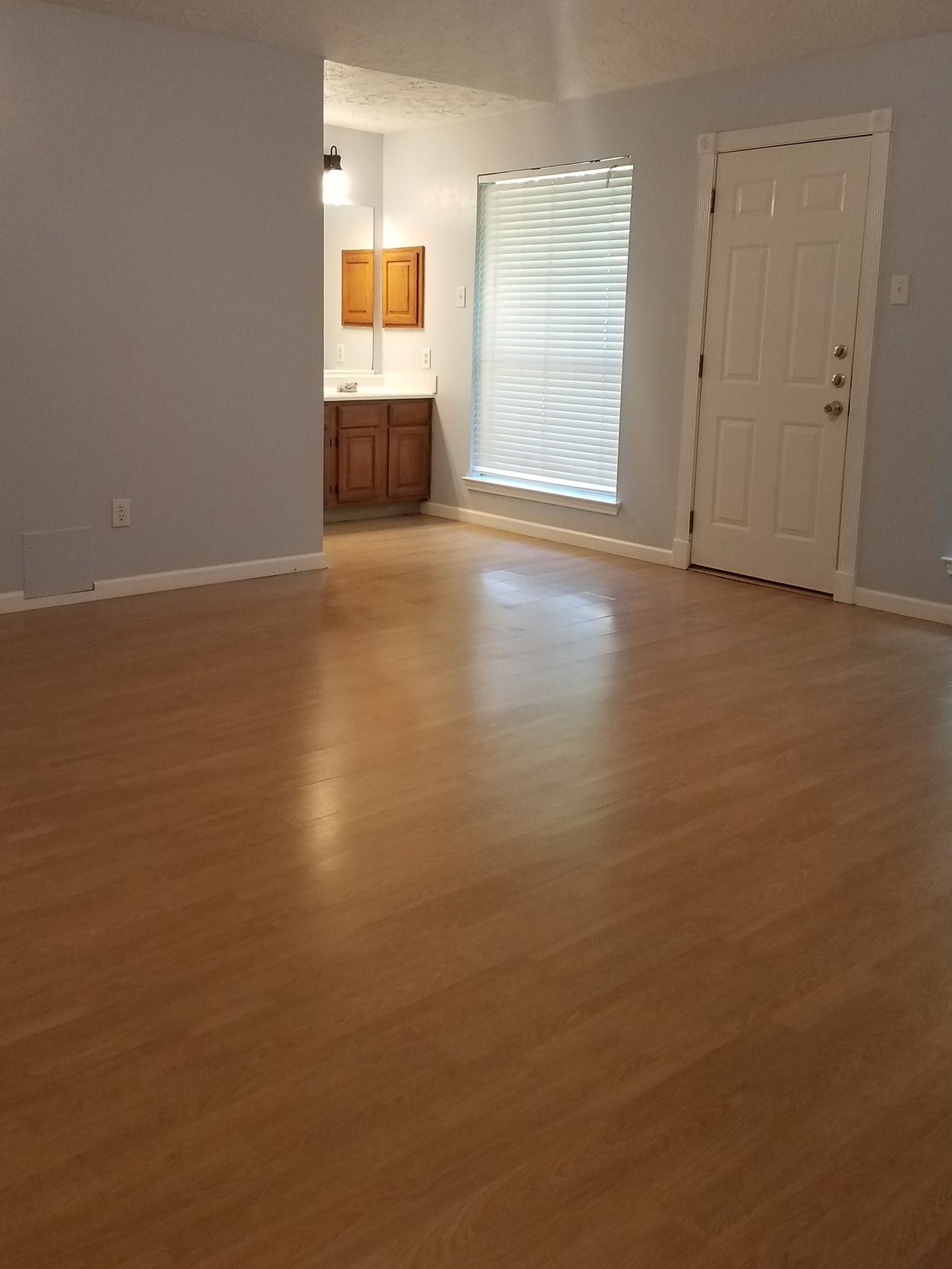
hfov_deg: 44.2
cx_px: 484
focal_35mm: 32
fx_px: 1173
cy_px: 493
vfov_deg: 56.3
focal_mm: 4.2
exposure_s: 1/60
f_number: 1.7
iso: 160
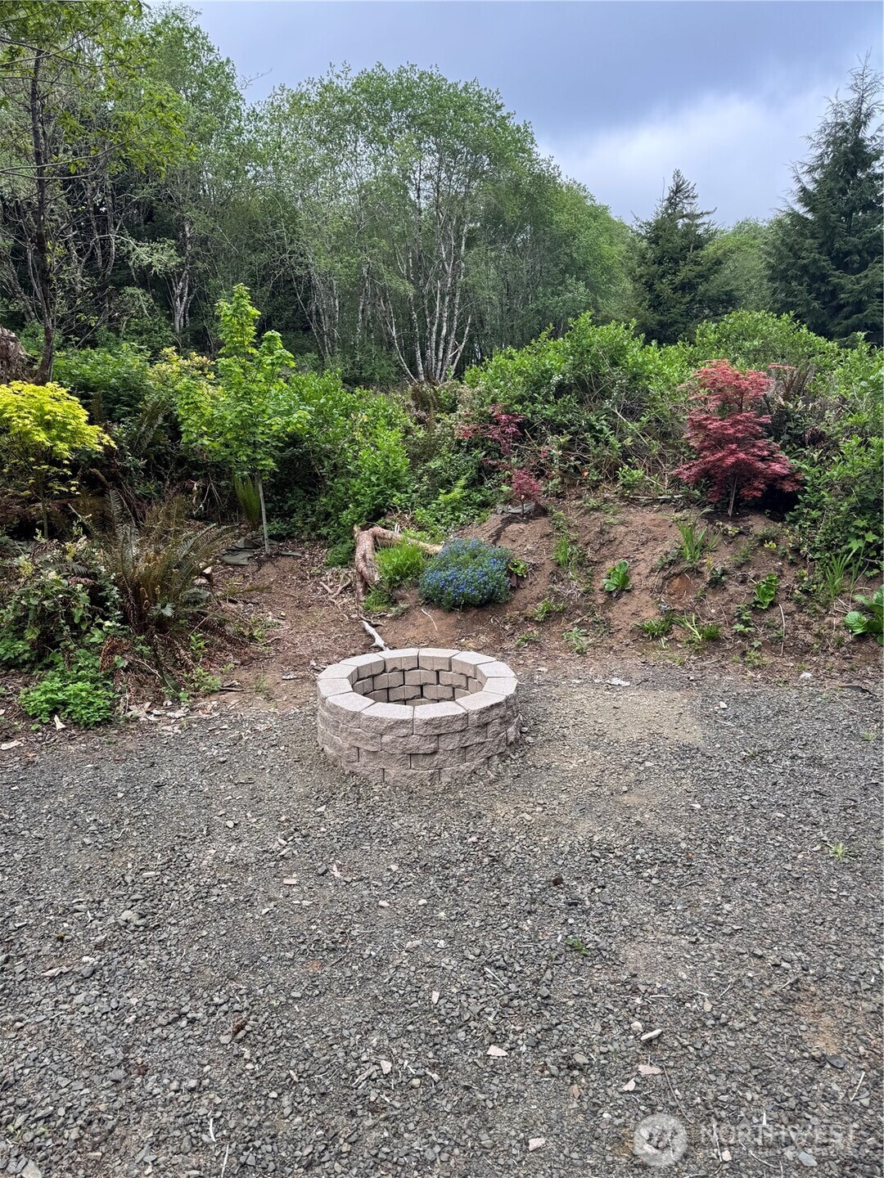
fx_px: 817
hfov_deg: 56.8
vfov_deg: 71.6
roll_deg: +2.1
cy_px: 589
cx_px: 442
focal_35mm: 24
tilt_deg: -13.4
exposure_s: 1/522
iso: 80
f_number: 1.78
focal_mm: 6.76
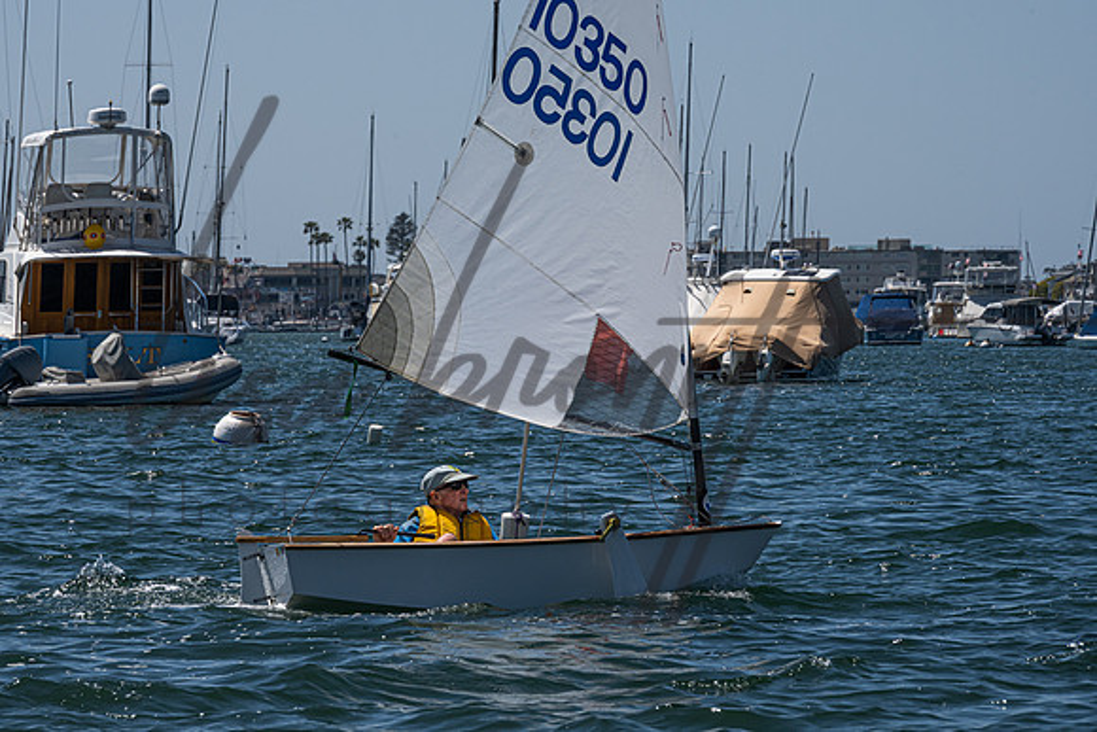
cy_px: 344
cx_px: 426
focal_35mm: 245
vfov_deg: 5.6
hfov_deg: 8.4
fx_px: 7480
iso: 250
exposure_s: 1/640
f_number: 16
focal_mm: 200
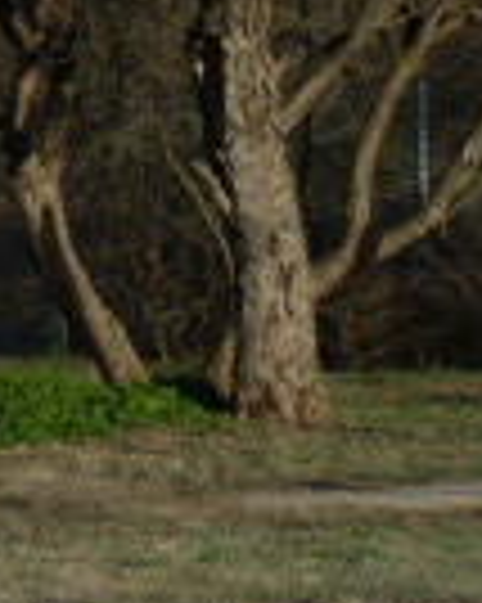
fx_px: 9247
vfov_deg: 3.7
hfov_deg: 2.9
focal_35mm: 518
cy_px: -338
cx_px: -914
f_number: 4.4
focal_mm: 18.2
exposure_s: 1/400
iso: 80
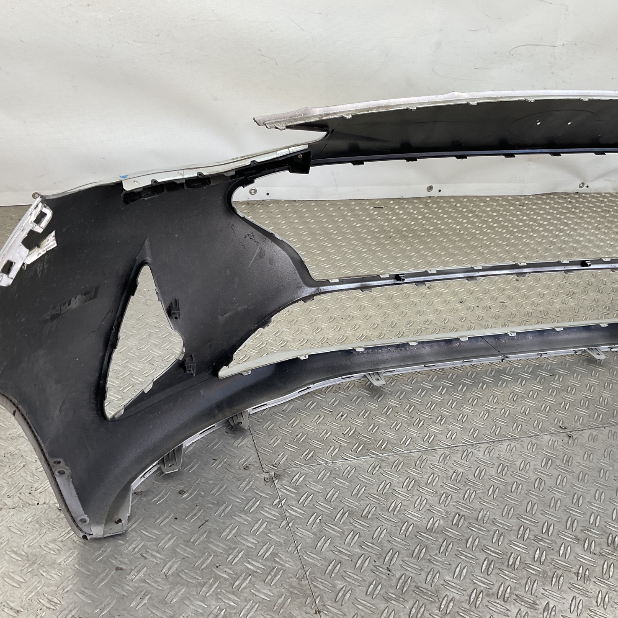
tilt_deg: -27.9
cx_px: 331
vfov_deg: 47.2
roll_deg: -8.2
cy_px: 306
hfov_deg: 47.2
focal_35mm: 35
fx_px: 707
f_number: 1.8
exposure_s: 1/100
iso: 20
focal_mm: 3
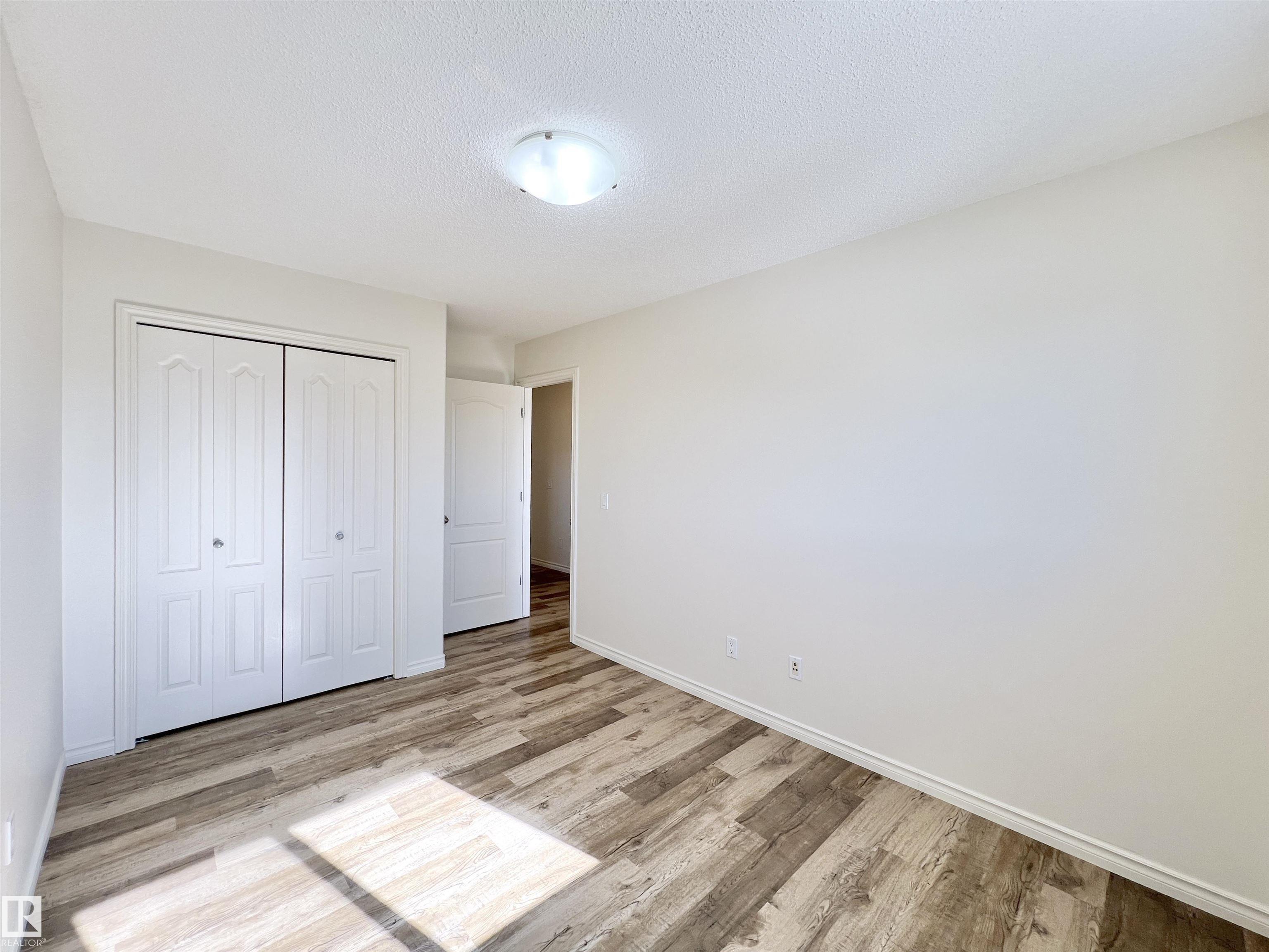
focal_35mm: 13
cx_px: 634
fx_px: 477
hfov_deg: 106.2
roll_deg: -1.3
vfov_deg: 89.9
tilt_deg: -0.7
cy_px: 476
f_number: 1.8
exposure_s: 1/120
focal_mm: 1.57
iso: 40
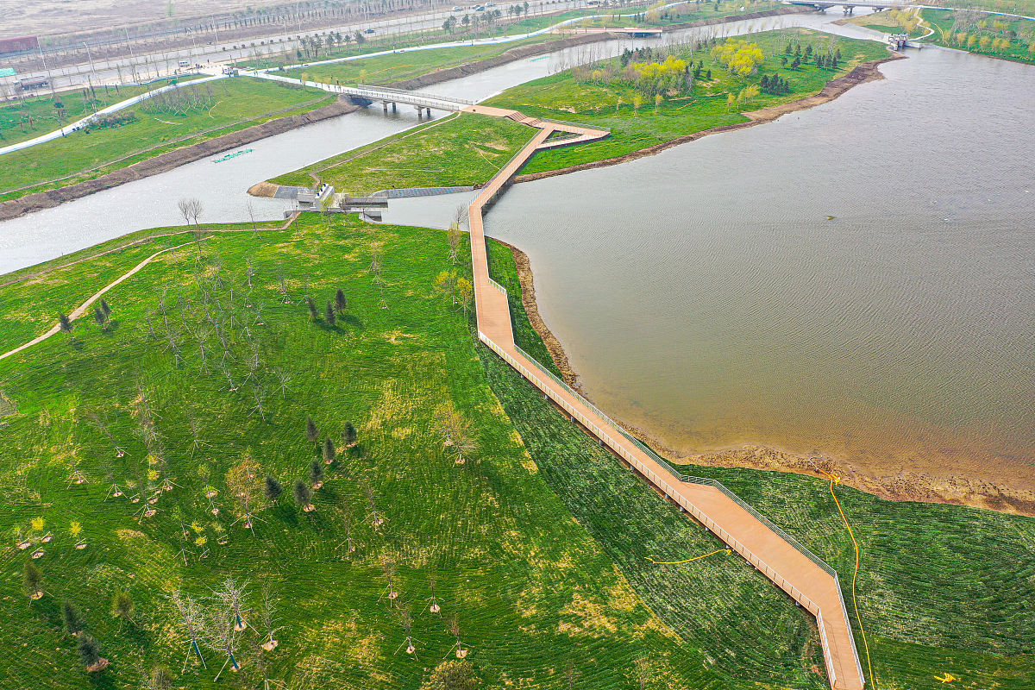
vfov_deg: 46.4
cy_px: 345
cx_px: 518
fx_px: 805
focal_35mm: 28
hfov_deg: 65.5
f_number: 5
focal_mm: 10.26
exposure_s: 1/320
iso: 100
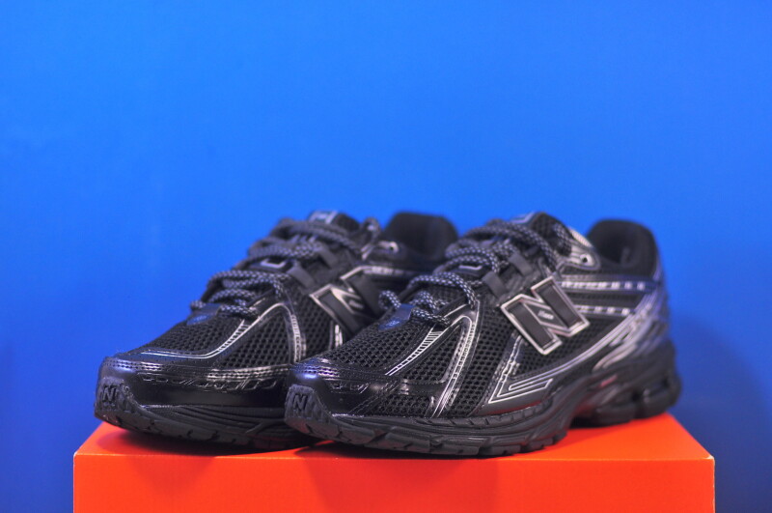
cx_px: 386
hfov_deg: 27.0
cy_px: 256
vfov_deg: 18.1
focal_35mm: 75
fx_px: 1606
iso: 250
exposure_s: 1/320
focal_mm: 50
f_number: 2.2
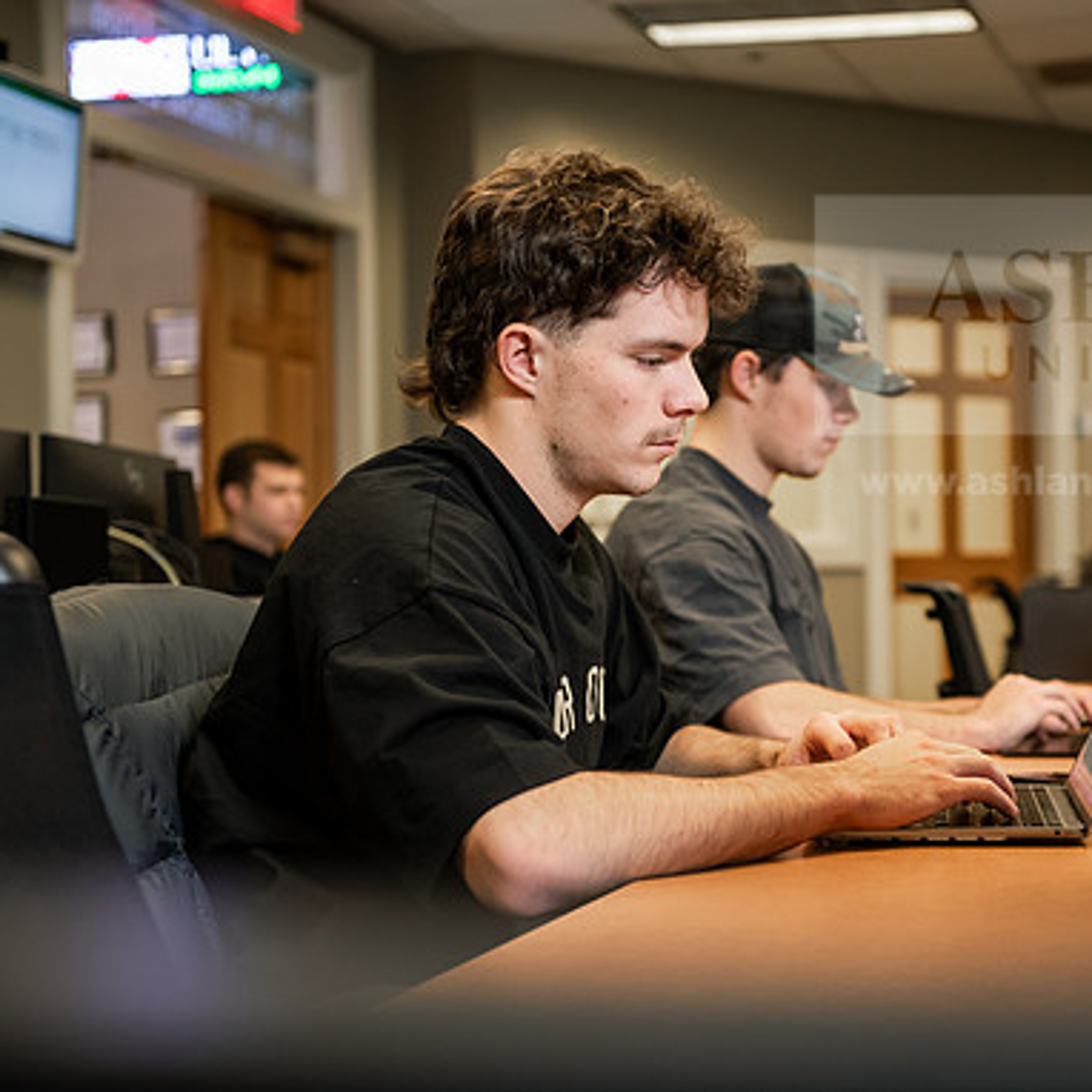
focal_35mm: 62
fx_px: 2213
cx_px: 729
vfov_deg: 27.7
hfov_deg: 27.6
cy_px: 542
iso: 640
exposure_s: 1/125
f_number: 2.8
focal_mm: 48
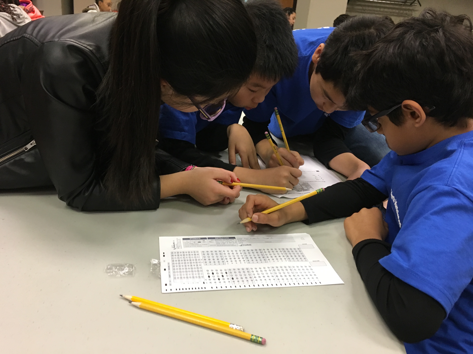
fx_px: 396
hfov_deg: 61.7
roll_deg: -6.2
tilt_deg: -21.8
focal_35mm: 29
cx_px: 236
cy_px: 177
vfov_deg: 48.2
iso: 160
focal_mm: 4.15
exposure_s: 1/30
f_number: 2.2
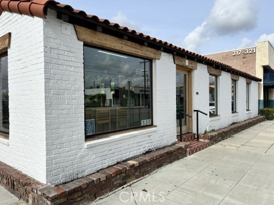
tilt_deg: -1.4
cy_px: 102
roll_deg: +0.7
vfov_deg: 53.1
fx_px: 206
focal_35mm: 26
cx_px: 137
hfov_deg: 67.3
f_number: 1.5
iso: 50
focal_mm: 5.7
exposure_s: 1/7463
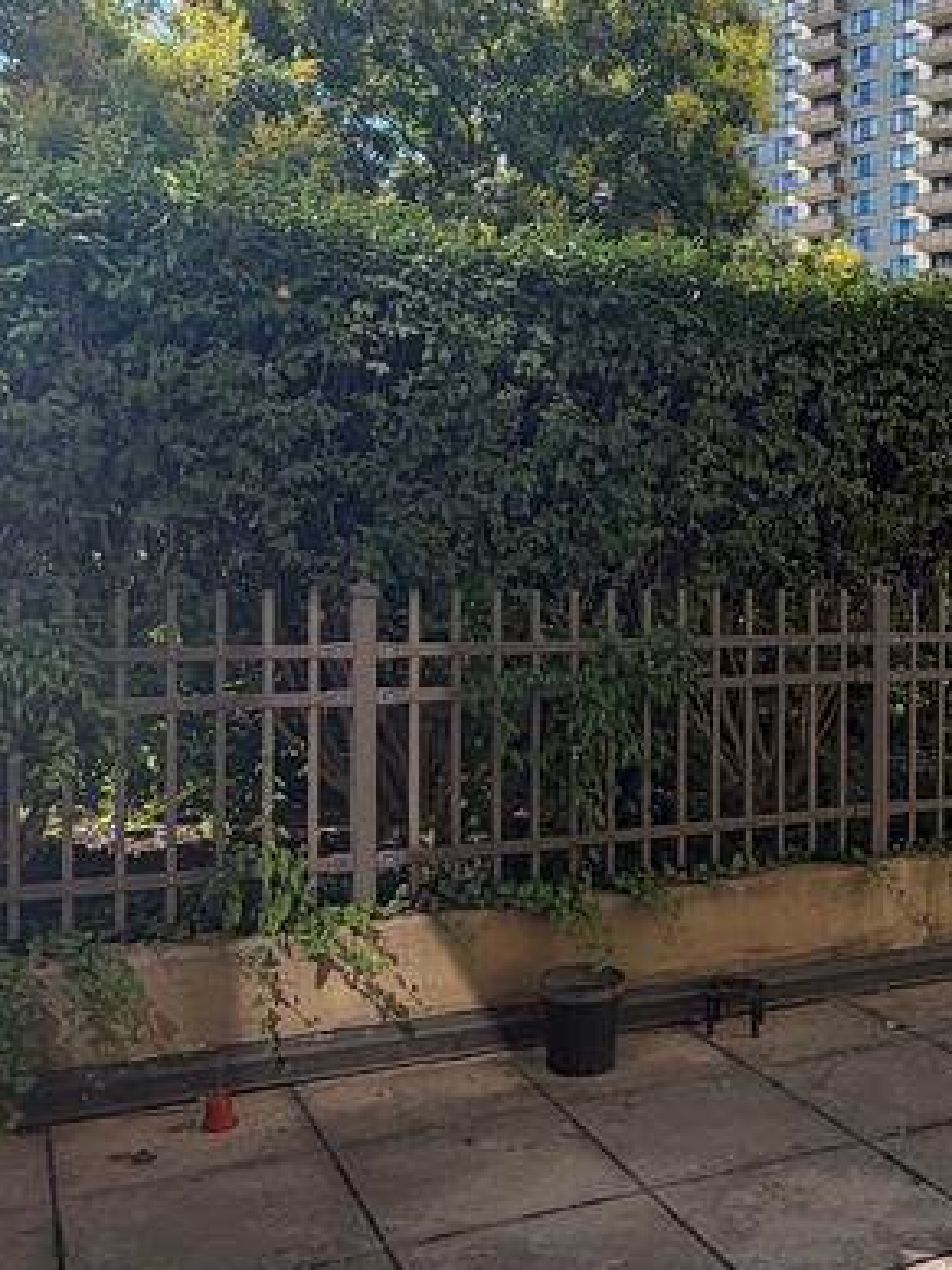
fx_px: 1430
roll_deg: -0.5
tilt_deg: -0.8
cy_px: 615
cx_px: 828
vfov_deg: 47.9
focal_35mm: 39
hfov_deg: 35.0
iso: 32
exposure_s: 1/770
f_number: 2.2
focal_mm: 2.22
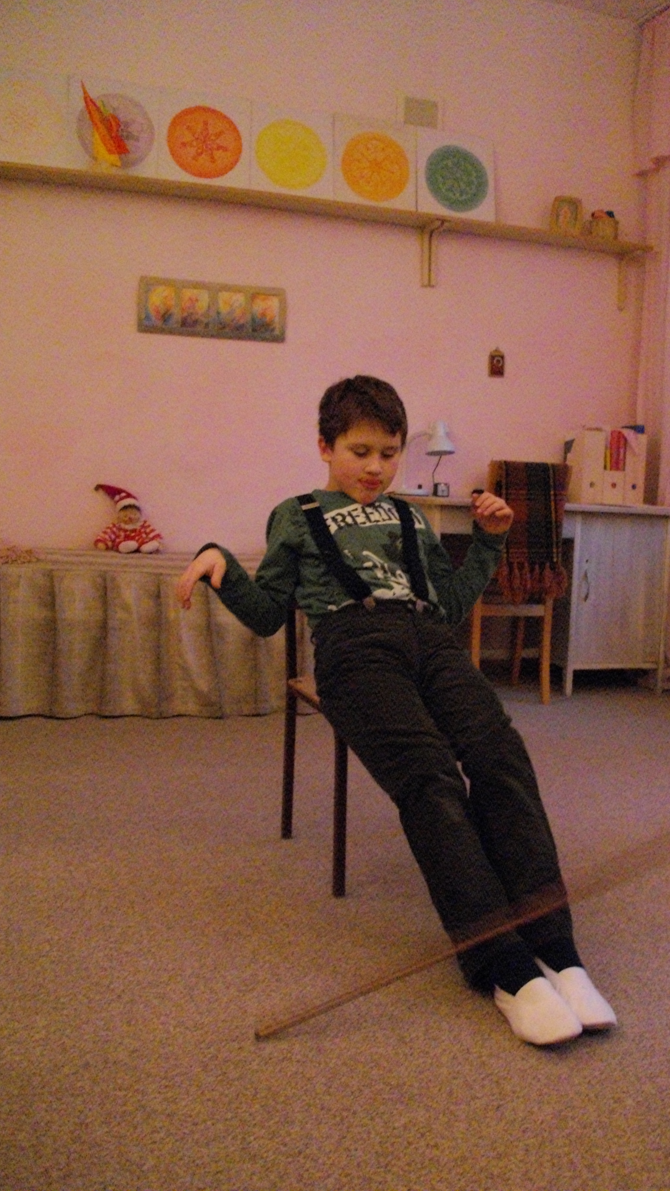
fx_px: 1105
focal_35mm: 35
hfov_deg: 33.6
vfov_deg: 56.6
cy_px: 594
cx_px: 416
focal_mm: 5.7
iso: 800
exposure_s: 1/40
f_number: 2.9
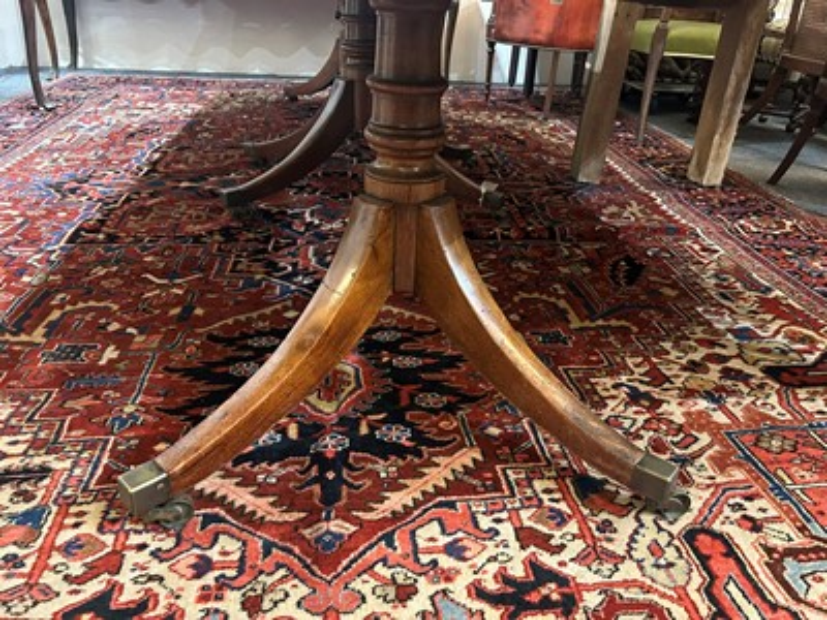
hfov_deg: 67.3
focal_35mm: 26
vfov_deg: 53.1
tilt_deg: -28.5
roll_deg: -2.9
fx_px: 621
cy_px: 310
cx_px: 414
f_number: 1.5
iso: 500
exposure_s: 1/25
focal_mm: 5.7
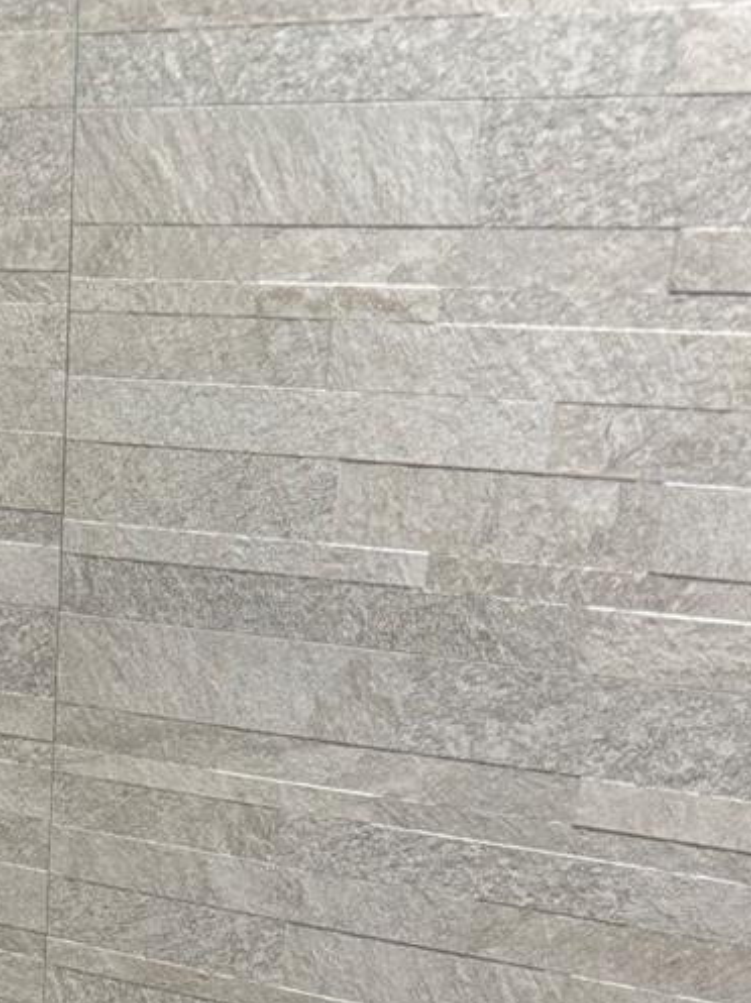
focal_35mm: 58
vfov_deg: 28.9
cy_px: 1193
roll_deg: -0.5
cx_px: -10
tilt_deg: -26.1
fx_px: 1680
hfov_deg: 24.0
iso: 160
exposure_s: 1/120
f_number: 1.78
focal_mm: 6.76
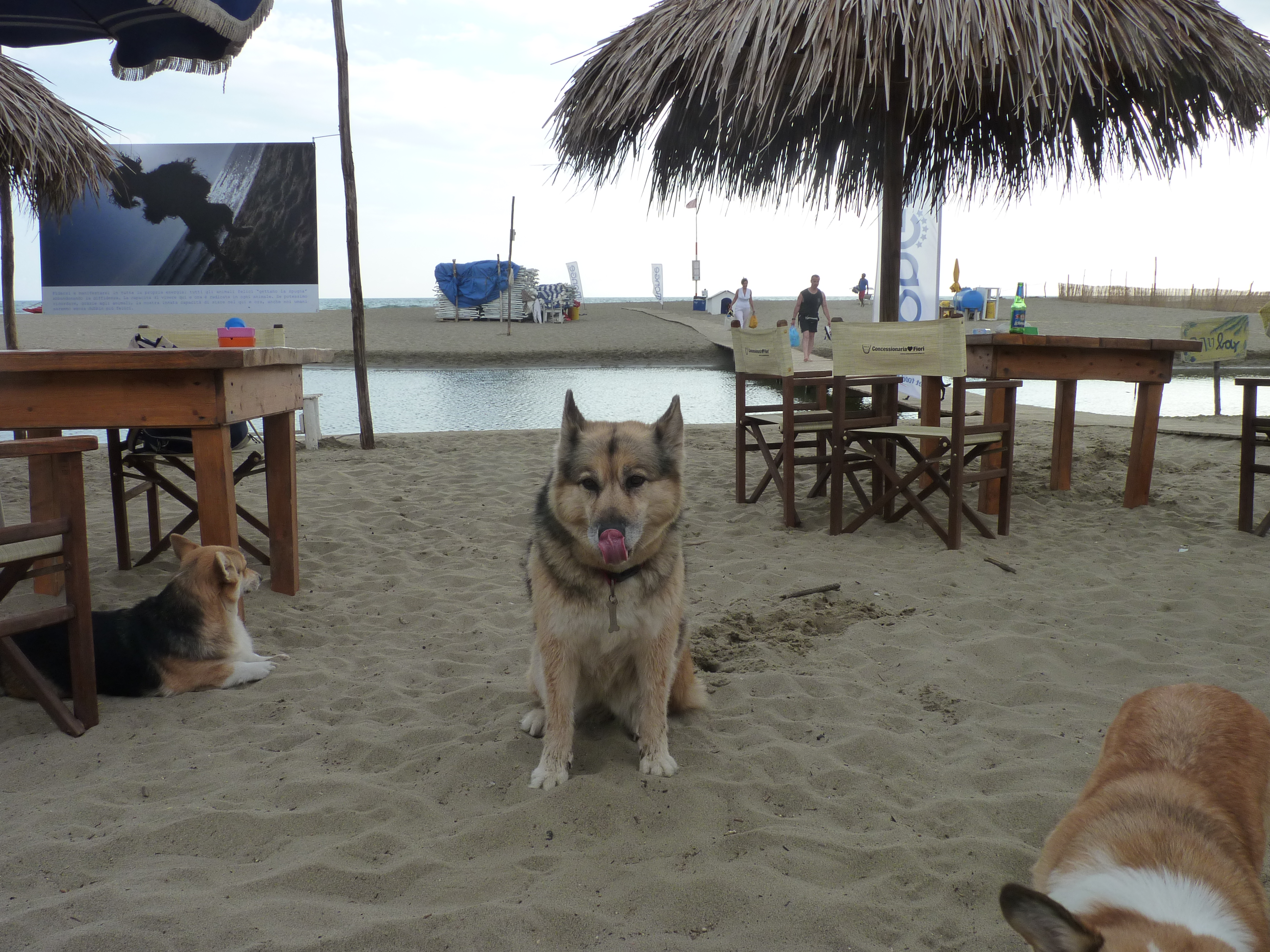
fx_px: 991
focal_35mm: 27
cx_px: 635
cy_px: 476
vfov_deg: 51.4
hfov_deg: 65.3
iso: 125
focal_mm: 4.8
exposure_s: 1/250
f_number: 4.5
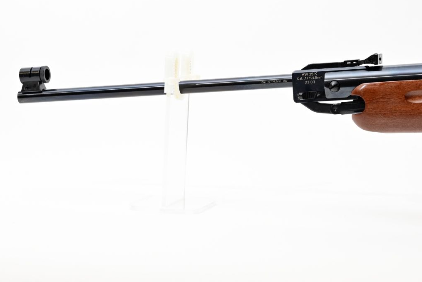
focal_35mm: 104
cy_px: 140
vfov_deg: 13.2
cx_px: 212
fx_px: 1219
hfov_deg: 19.6
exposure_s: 1/60
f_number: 10
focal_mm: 69
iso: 800
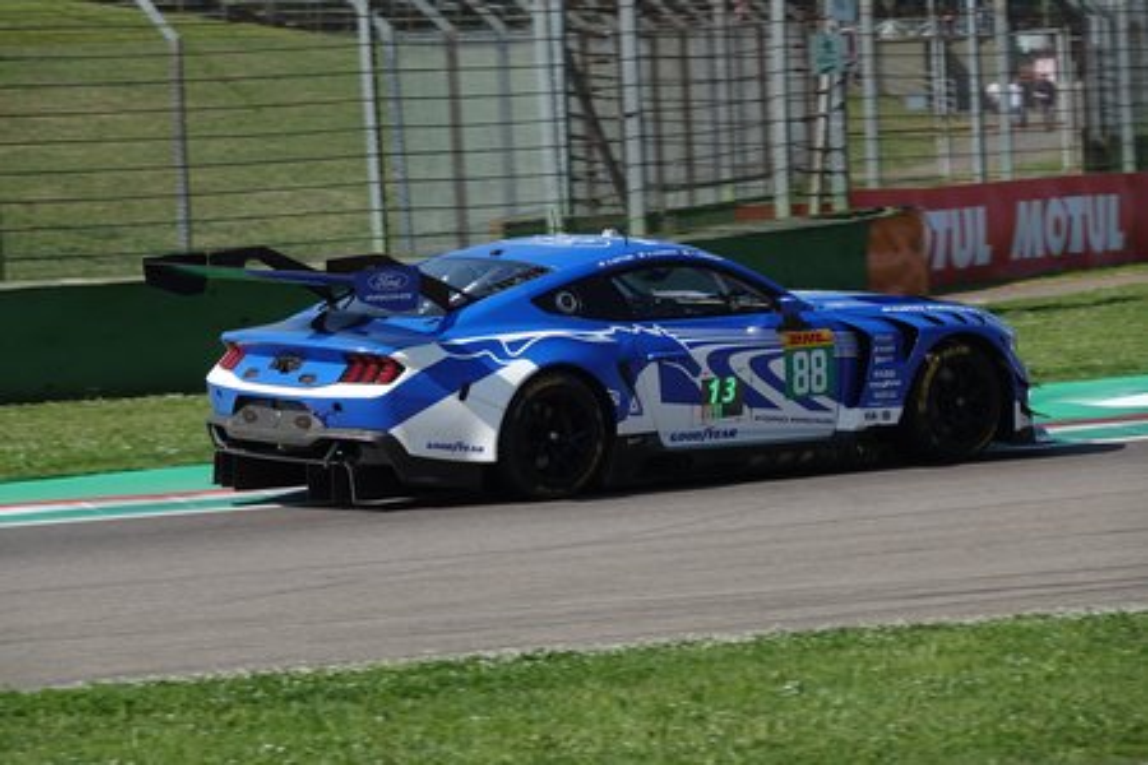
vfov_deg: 7.5
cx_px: 574
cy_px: 382
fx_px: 5867
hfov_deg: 11.2
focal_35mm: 184
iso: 100
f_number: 5
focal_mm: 67.46
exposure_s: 1/800
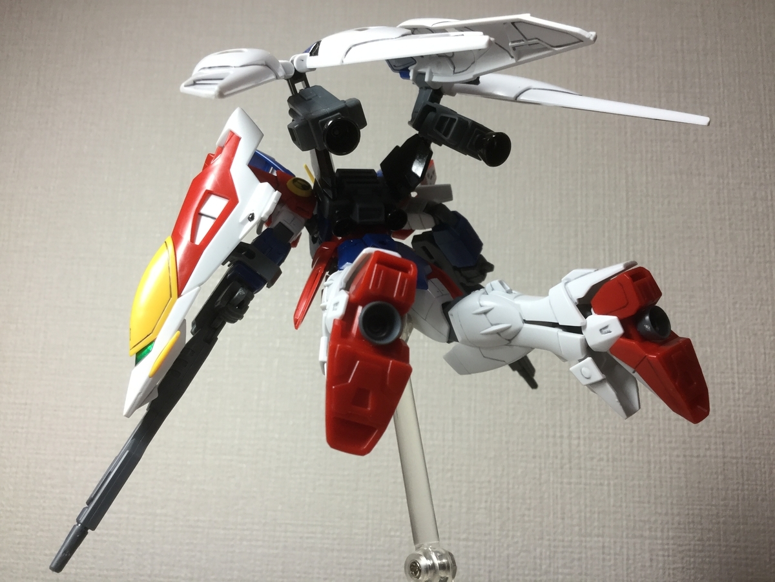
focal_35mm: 31
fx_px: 694
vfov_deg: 45.4
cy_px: 291
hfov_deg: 58.4
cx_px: 388
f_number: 2.4
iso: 32
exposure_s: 1/30
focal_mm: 3.3
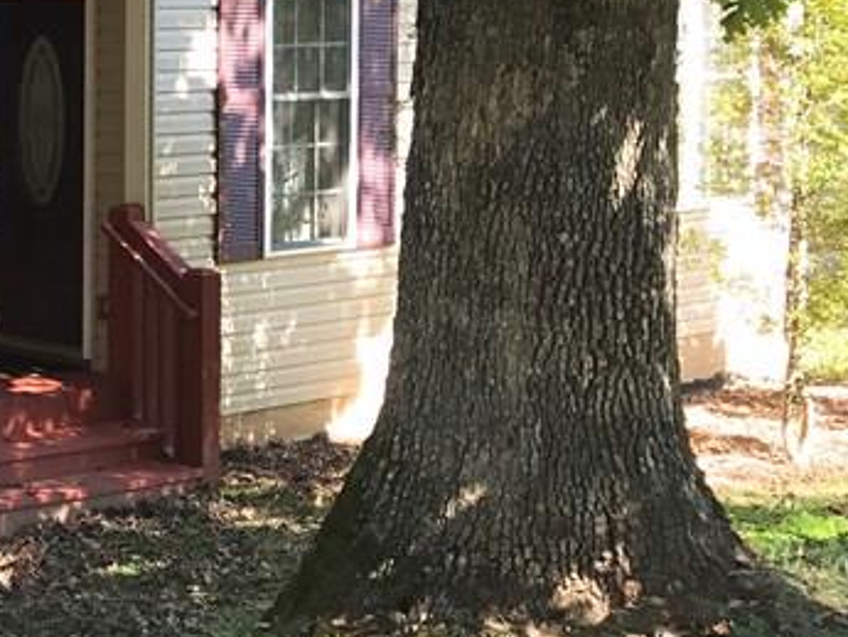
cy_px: 123
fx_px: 2034
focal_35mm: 83
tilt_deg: -4.2
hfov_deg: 20.9
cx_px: -332
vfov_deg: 17.6
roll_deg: +0.5
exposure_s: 1/287
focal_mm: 3.99
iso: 20
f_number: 1.8
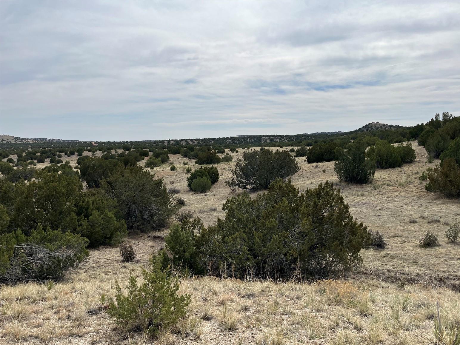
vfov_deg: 51.4
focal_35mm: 27
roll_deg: +0.1
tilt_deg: -7.6
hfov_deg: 65.3
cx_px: 239
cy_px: 178
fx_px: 359
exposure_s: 1/6494
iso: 50
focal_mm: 5.1
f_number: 1.6
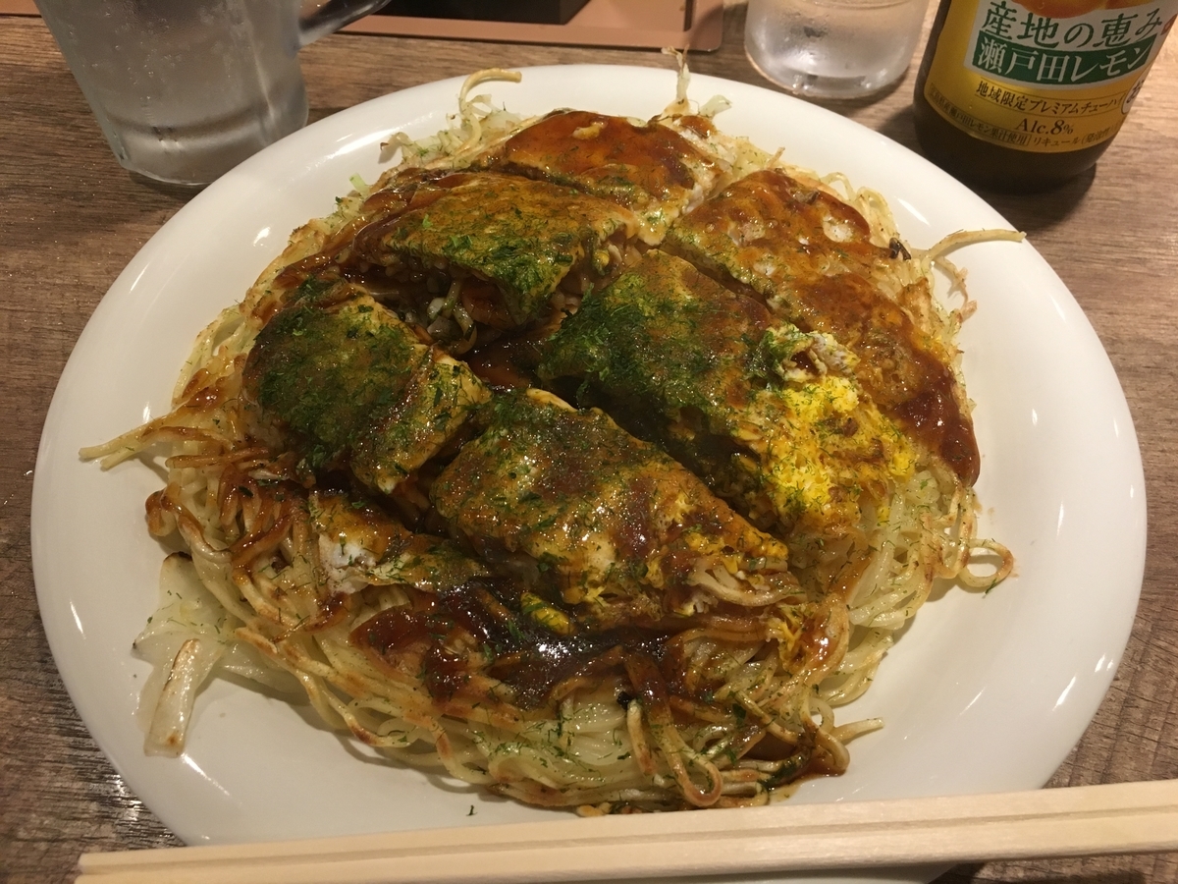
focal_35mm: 29
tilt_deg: -53.8
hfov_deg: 61.7
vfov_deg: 48.2
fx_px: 987
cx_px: 589
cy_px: 442
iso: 100
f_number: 2.2
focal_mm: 4.15
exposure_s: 1/30
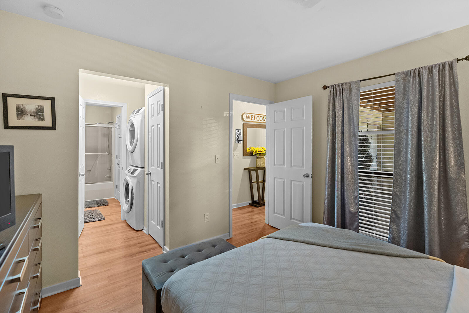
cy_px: 156
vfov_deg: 73.8
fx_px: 208
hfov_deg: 96.7
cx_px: 234
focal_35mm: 16
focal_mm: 16
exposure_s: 1/50
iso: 1600
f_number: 3.5
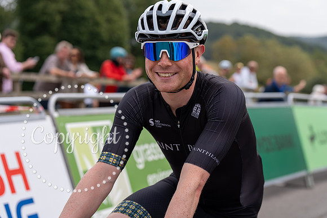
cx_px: 197
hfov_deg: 24.1
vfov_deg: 16.2
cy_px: 87
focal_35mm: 84
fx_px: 765
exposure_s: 1/800
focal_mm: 70
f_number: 3.5
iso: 100
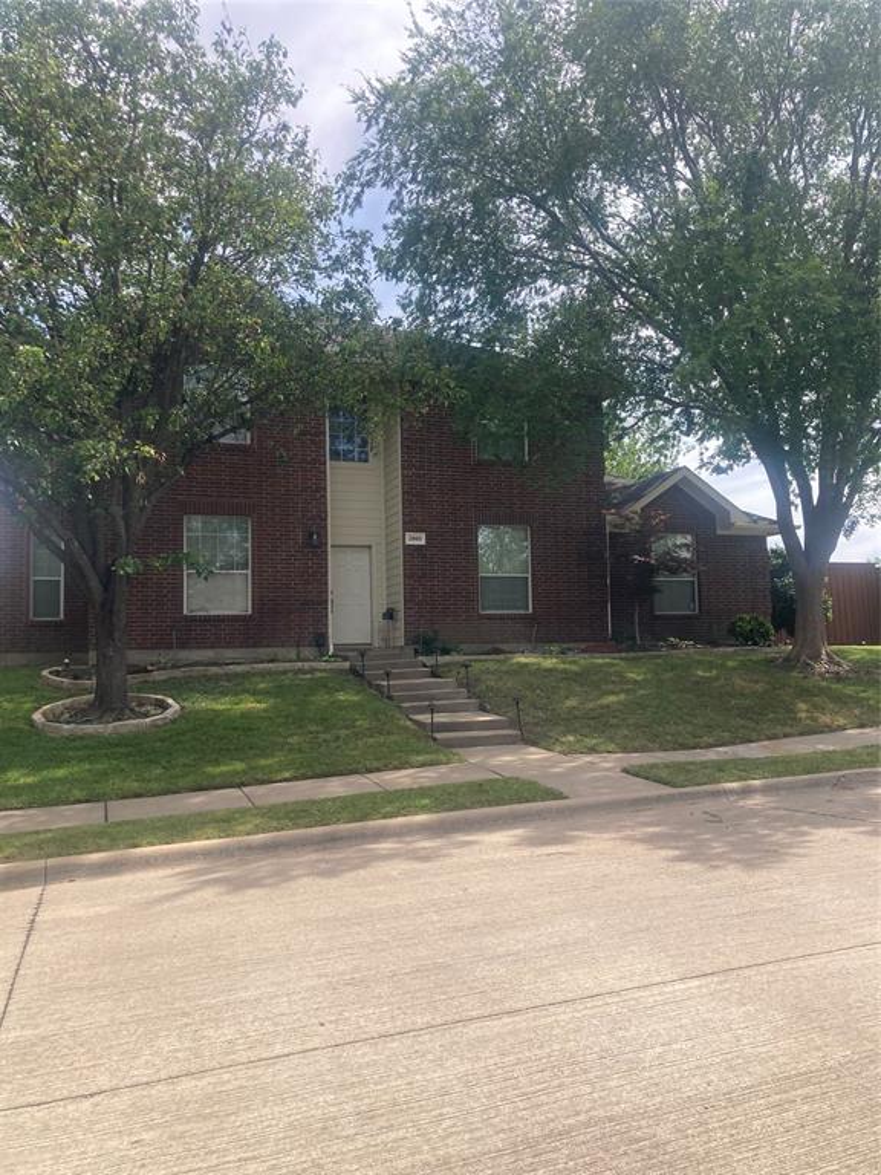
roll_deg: +0.2
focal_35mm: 28
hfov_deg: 49.7
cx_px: 440
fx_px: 950
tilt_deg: +4.8
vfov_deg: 63.4
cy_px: 588
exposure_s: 1/1245
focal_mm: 3.99
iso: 20
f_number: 1.8
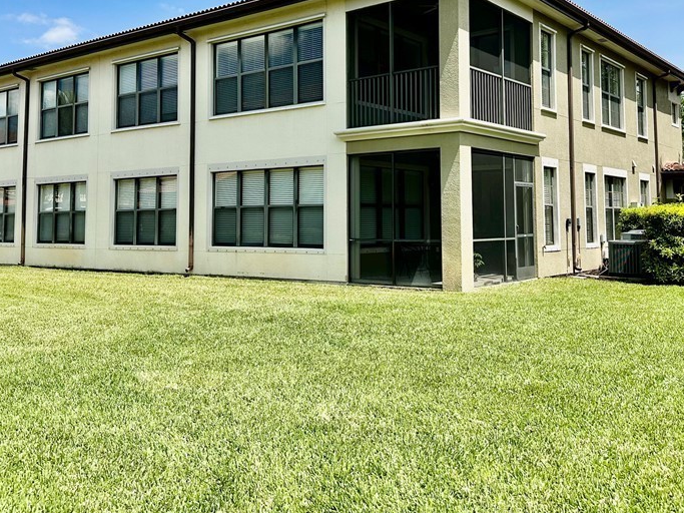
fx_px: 711
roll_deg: +0.5
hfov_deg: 51.3
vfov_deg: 39.0
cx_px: 362
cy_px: 159
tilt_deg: +4.6
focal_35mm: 36
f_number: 1.78
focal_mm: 6.86
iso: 80
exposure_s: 1/4545
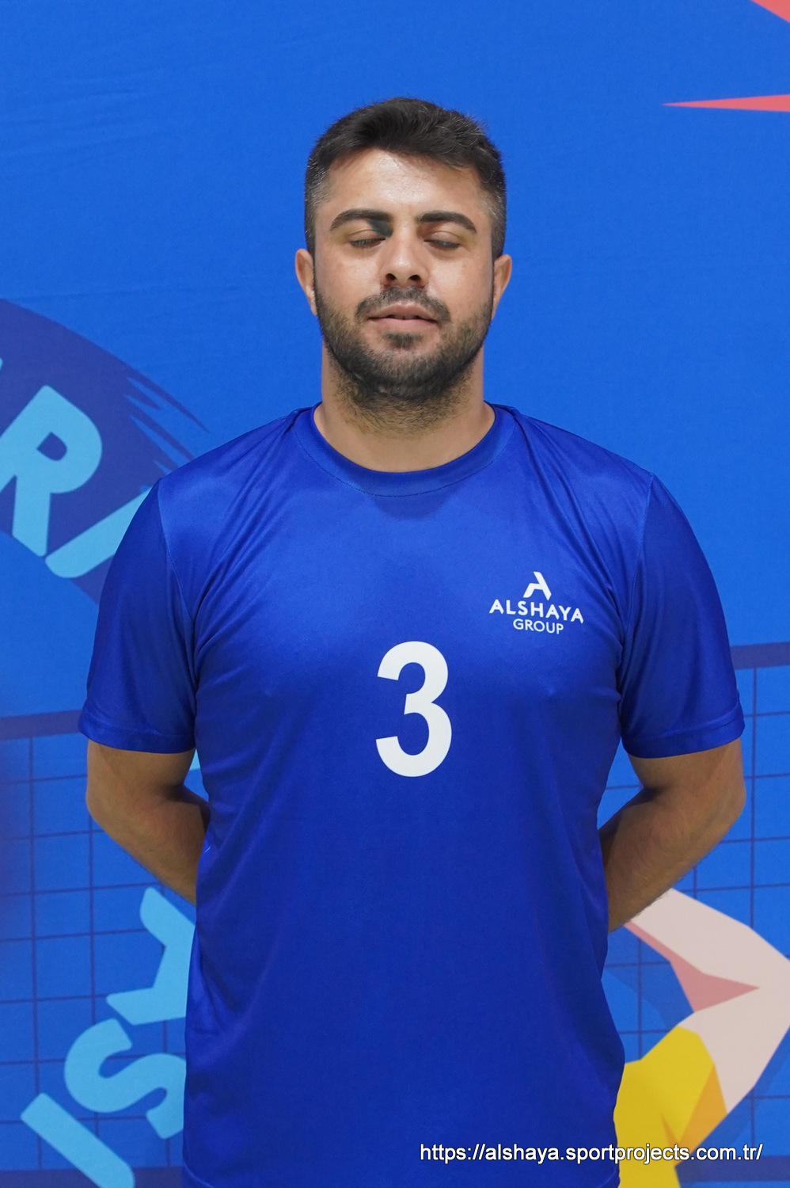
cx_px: 395
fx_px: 2307
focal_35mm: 70
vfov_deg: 28.9
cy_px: 594
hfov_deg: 19.4
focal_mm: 70
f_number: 4
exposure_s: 1/160
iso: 2500
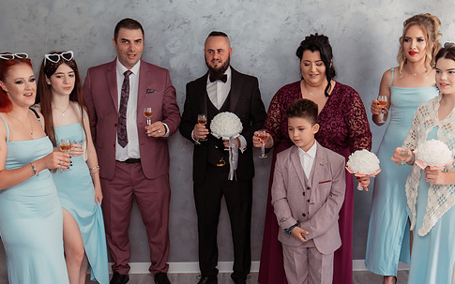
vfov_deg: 30.4
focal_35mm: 42
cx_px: 221
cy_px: 178
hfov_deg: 47.2
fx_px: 521
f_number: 3.2
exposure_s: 1/200
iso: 1600
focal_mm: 30
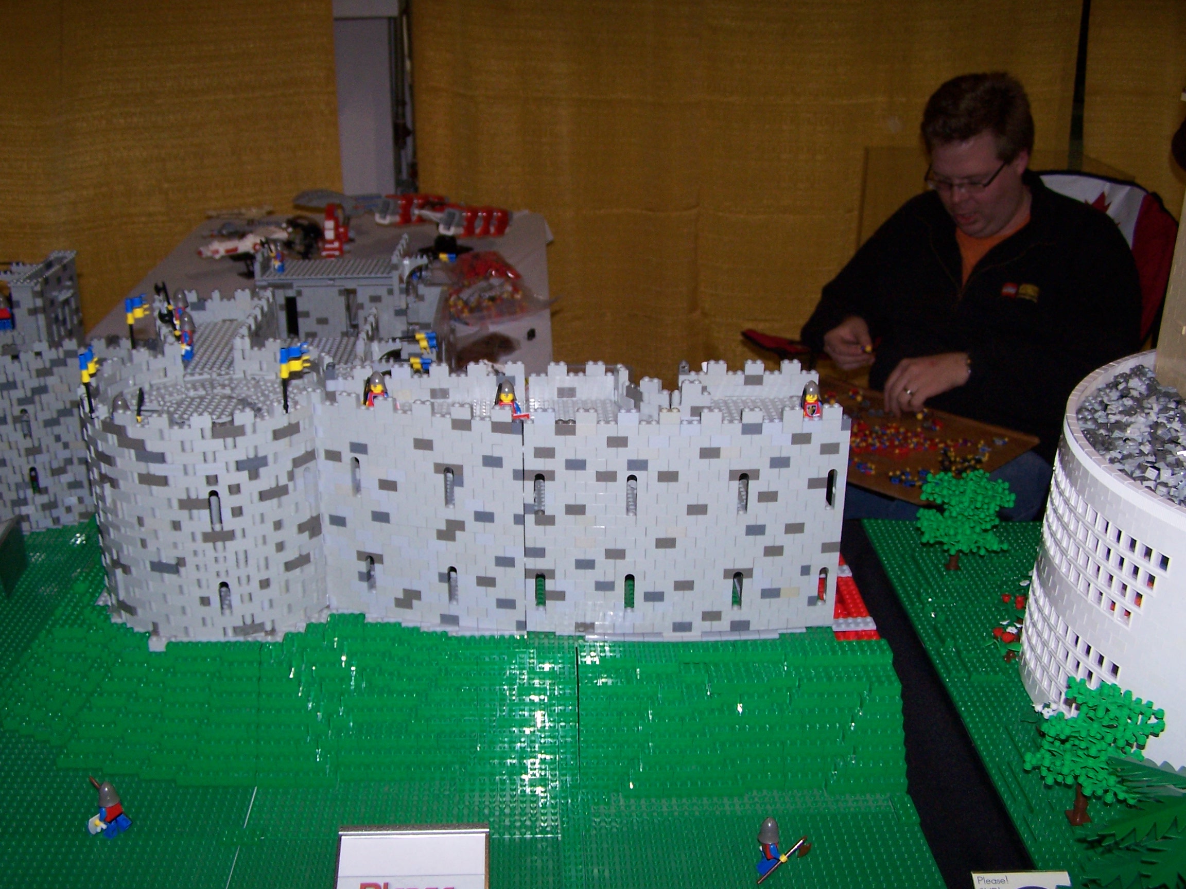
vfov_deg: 37.7
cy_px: 444
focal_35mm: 38
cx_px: 593
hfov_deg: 49.0
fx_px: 1302
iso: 140
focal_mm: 6.3
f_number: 2.8
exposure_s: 1/60
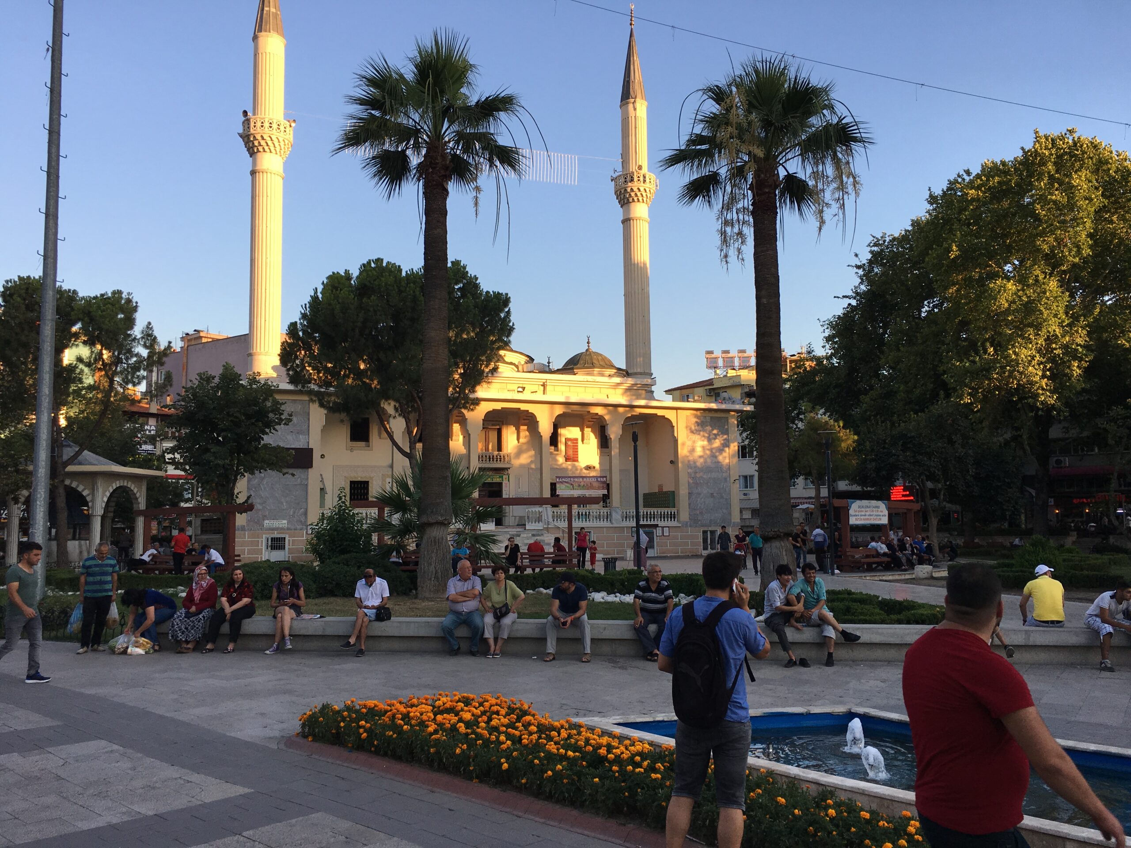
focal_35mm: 29
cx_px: 566
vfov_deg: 48.2
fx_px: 948
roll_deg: +0.9
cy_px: 424
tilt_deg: +6.5
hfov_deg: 61.7
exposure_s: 1/339
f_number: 2.2
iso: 25
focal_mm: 4.15
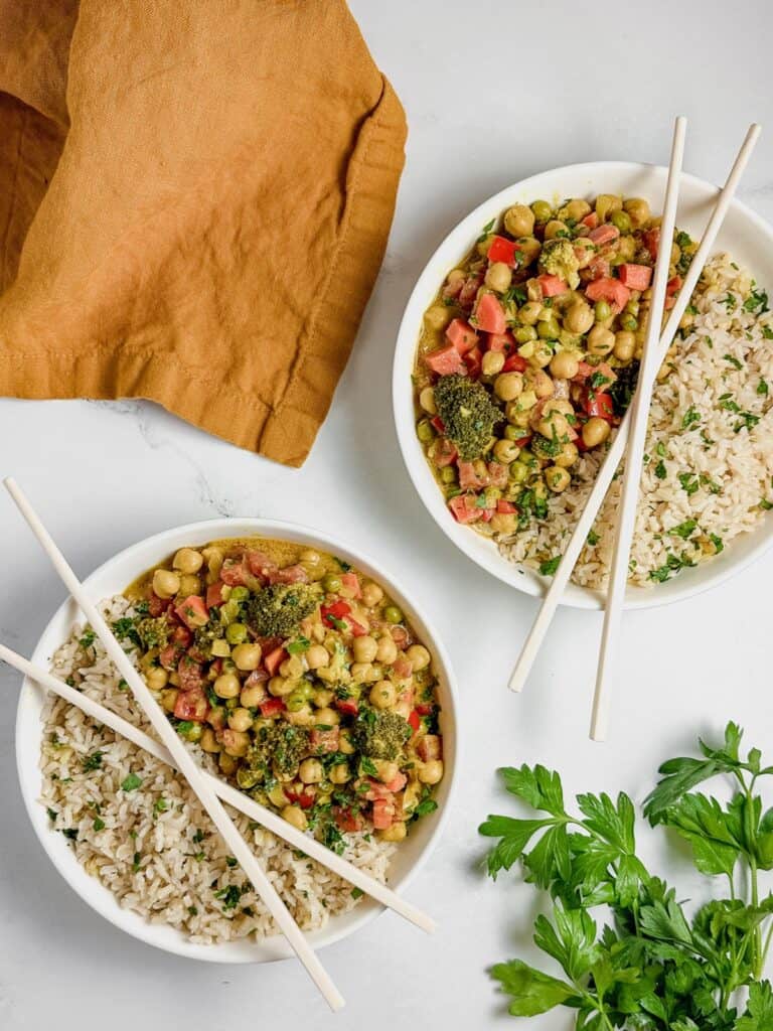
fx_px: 715
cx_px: 386
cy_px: 516
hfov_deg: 56.8
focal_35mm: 24
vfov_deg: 71.6
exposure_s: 1/290
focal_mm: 6.86
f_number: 1.8
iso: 80
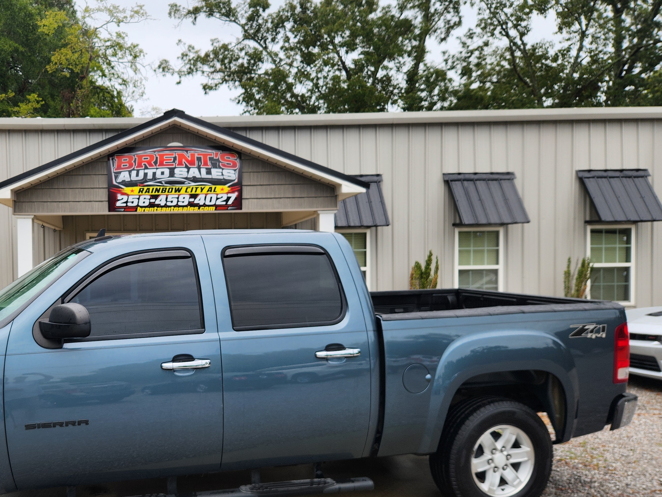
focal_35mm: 34
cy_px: 284
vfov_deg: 41.7
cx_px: 182
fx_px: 650
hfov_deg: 52.1
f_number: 1.8
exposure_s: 1/247
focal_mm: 5.4
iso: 20
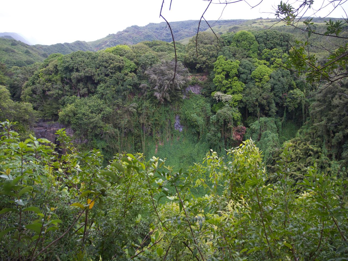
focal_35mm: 28
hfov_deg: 63.4
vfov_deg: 49.7
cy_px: 130
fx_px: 281
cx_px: 174
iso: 100
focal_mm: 6
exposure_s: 1/270
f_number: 2.8
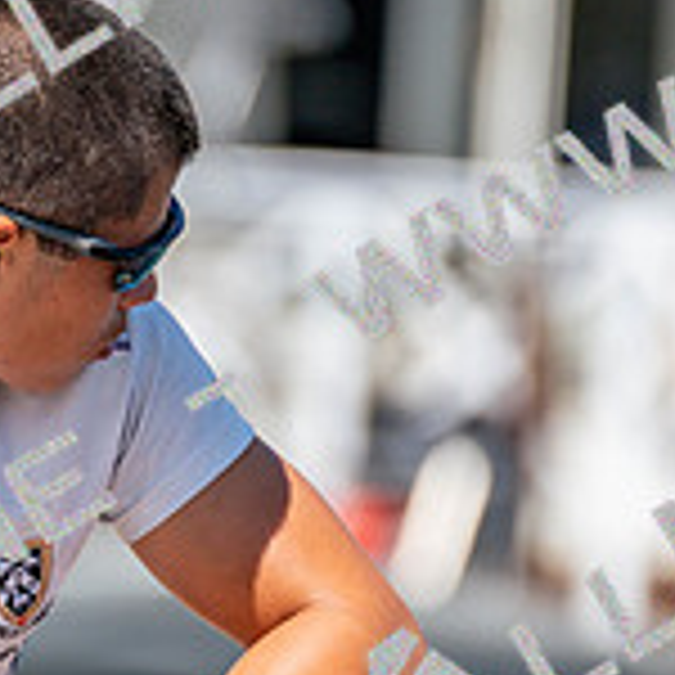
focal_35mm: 1243
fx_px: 27422
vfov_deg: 1.4
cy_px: 416
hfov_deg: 1.4
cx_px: -18
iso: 160
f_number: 5.6
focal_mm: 379
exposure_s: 1/1600
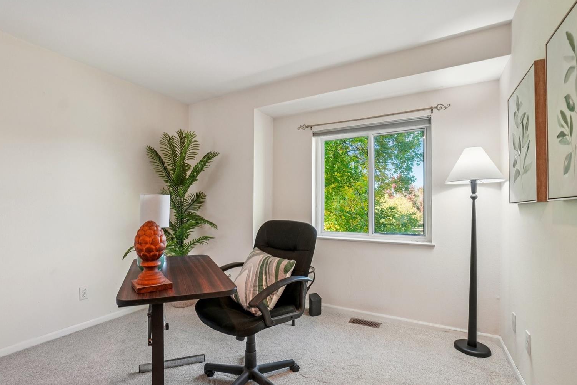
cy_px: 201
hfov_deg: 96.7
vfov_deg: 73.7
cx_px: 273
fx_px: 256
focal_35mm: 16
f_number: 8
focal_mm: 10
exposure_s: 1/20
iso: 400
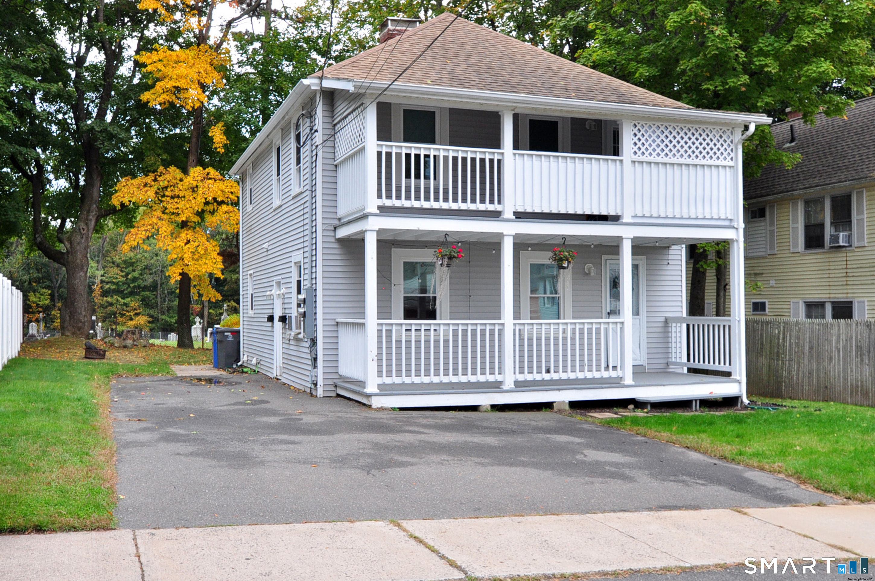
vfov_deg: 43.5
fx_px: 728
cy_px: 290
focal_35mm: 30
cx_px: 438
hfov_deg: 62.0
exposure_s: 1/160
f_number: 8
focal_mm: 20
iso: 500
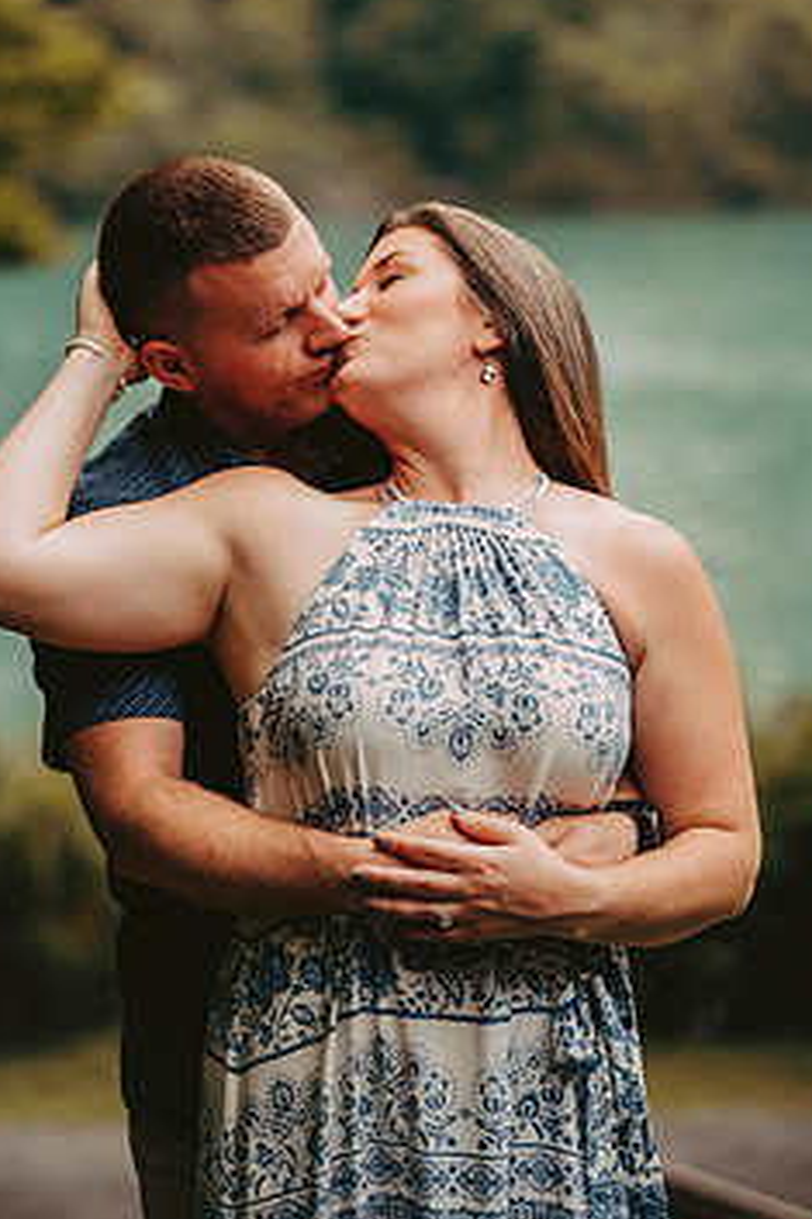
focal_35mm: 153
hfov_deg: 9.0
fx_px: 5181
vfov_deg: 13.4
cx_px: 335
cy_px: 477
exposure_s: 1/125
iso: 320
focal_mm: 120
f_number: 2.8
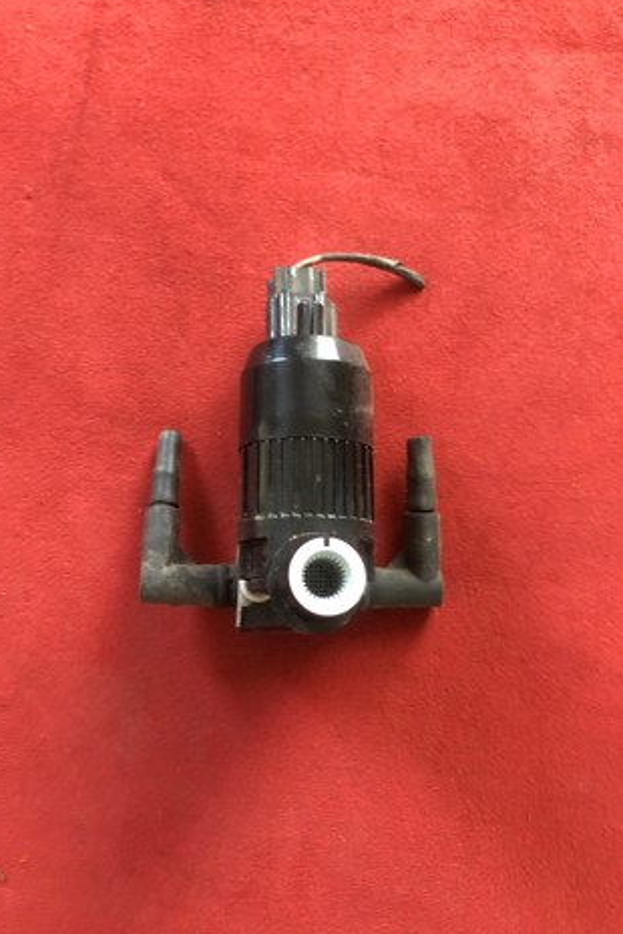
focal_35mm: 30
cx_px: 270
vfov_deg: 61.9
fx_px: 779
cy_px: 456
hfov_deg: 43.5
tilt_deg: -81.8
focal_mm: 4
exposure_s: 1/6
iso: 80
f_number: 1.8
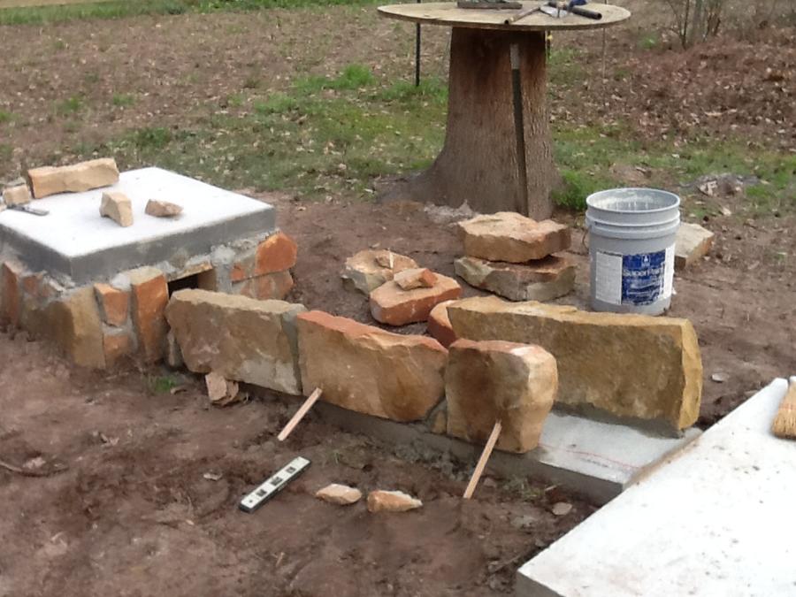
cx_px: 398
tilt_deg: -24.3
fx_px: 1012
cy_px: 298
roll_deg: -0.4
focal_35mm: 44
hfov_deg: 42.9
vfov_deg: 32.9
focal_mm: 2.03
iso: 40
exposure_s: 1/186
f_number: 2.4
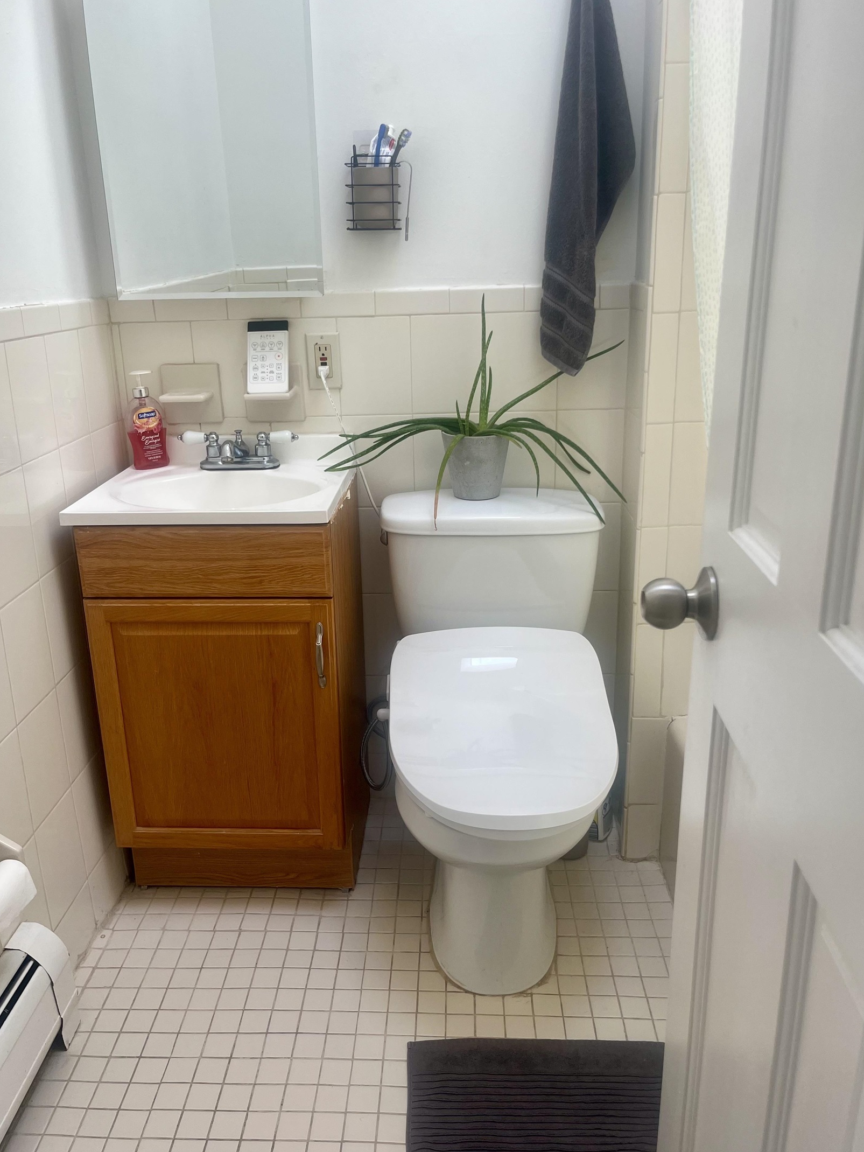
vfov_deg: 63.4
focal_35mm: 28
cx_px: 416
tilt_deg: -17.6
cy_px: 554
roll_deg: +2.5
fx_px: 932
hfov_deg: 49.7
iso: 40
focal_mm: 5.1
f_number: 1.6
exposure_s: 1/257
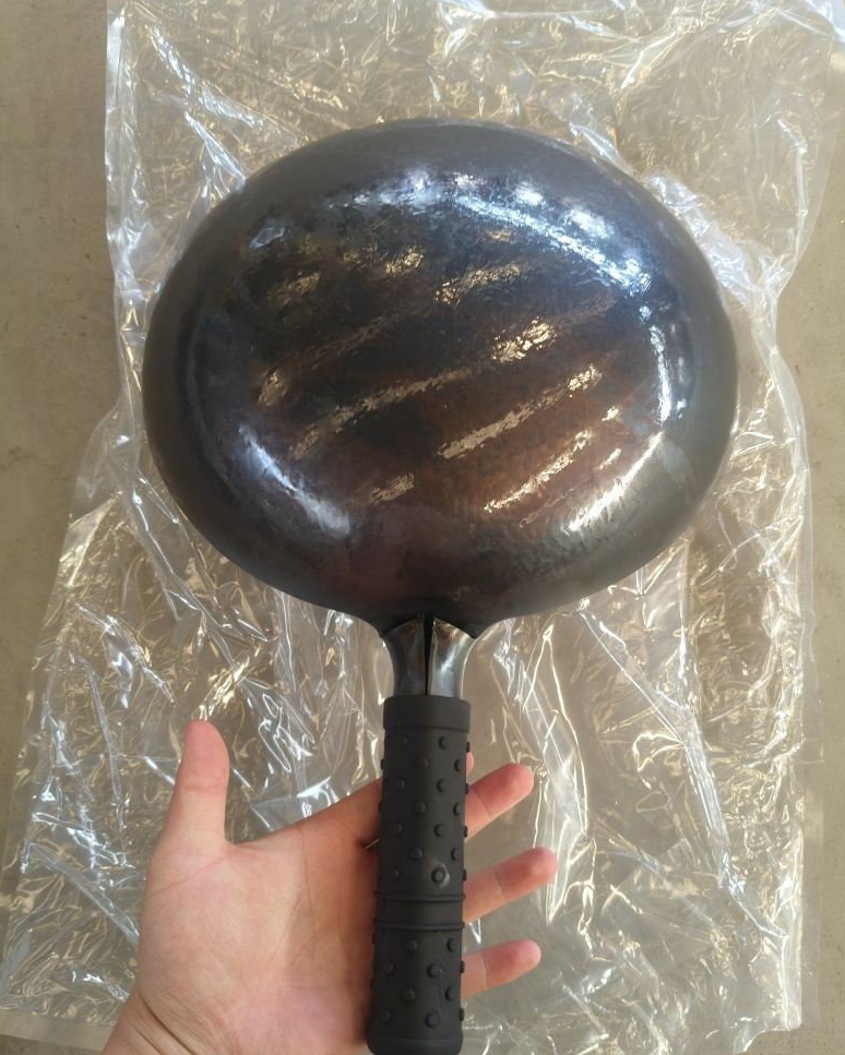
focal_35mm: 28
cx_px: 432
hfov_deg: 51.5
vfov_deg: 62.2
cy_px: 547
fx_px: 875
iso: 250
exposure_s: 1/50.1
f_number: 1.8
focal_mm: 4.84
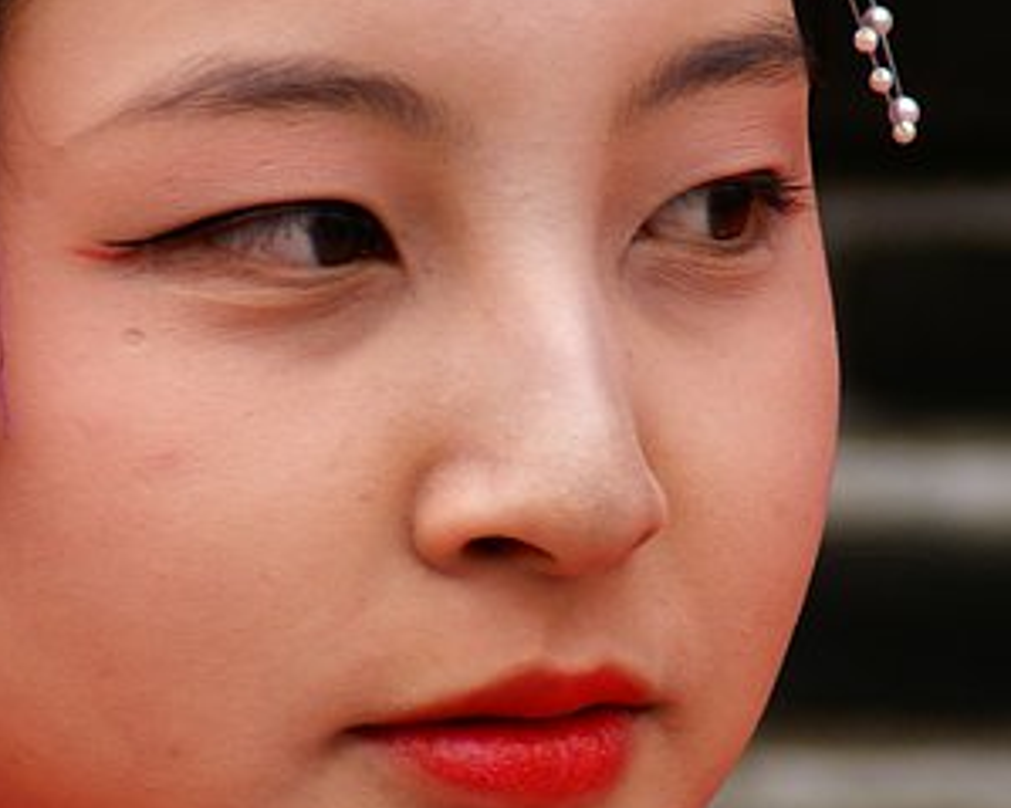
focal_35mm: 964
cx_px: 323
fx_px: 28835
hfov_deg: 2.0
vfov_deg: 1.6
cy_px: 683
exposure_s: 1/200
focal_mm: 200
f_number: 8
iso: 200
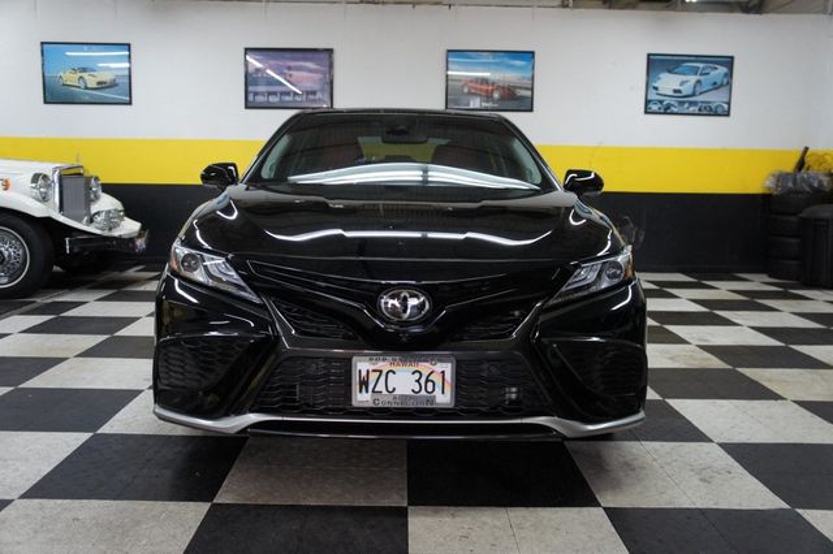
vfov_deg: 41.7
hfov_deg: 59.5
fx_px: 728
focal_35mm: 32
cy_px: 277
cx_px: 416
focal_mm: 21
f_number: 4
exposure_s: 1/250
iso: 1600
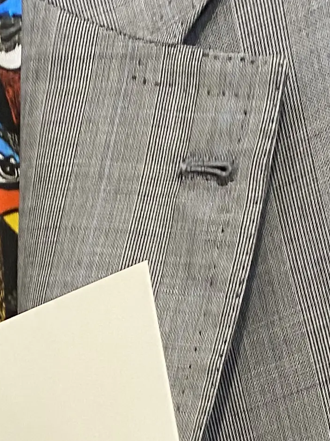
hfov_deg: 13.0
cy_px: 844
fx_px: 1411
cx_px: -55
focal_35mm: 111
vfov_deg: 14.9
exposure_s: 1/50
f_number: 1.8
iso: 100
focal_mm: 4.25
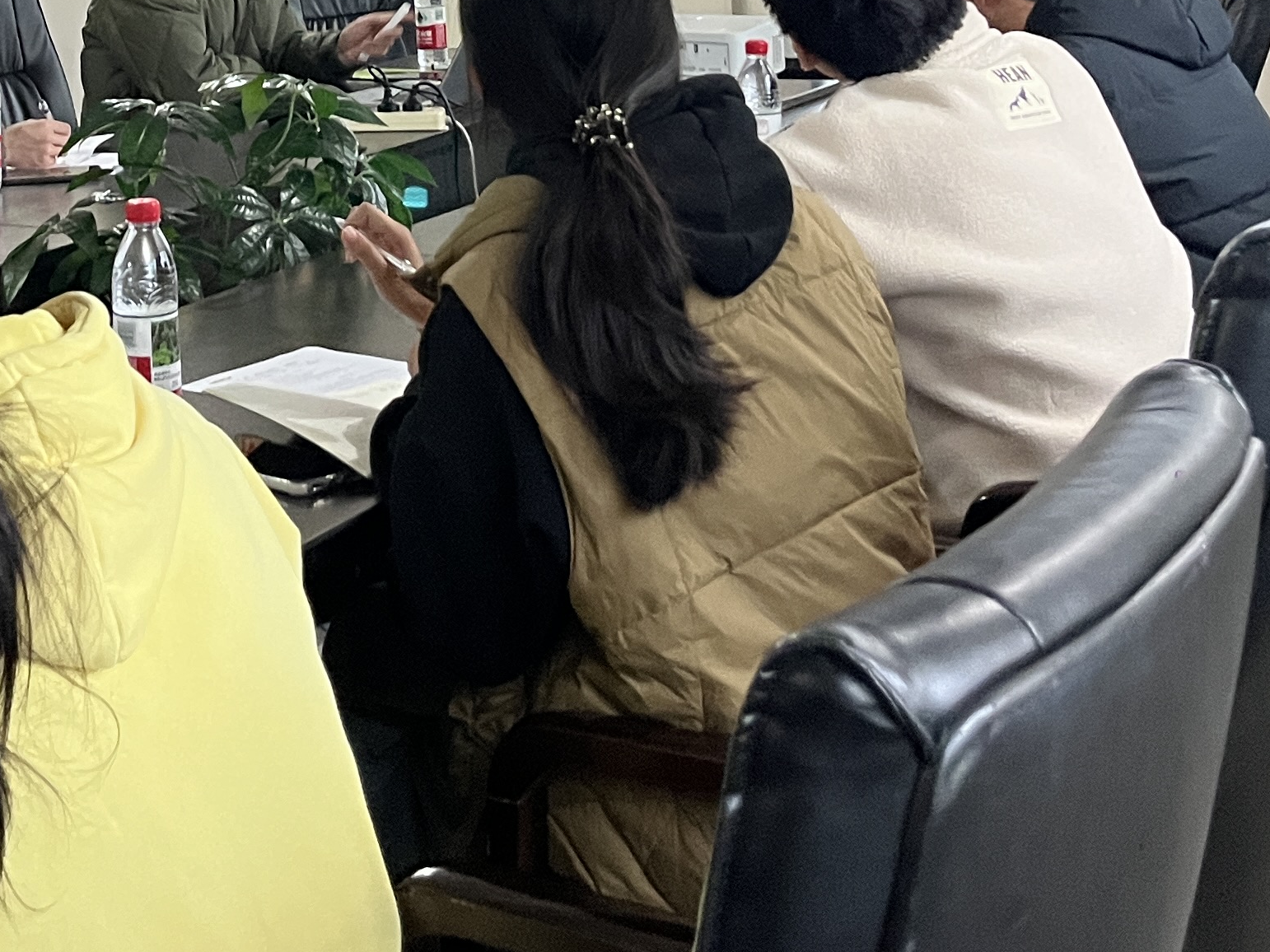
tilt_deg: -1.3
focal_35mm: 68
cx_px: 222
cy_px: -256
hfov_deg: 27.9
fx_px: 2494
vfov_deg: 20.0
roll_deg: +2.0
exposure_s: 1/60
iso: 320
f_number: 1.6
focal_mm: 5.1
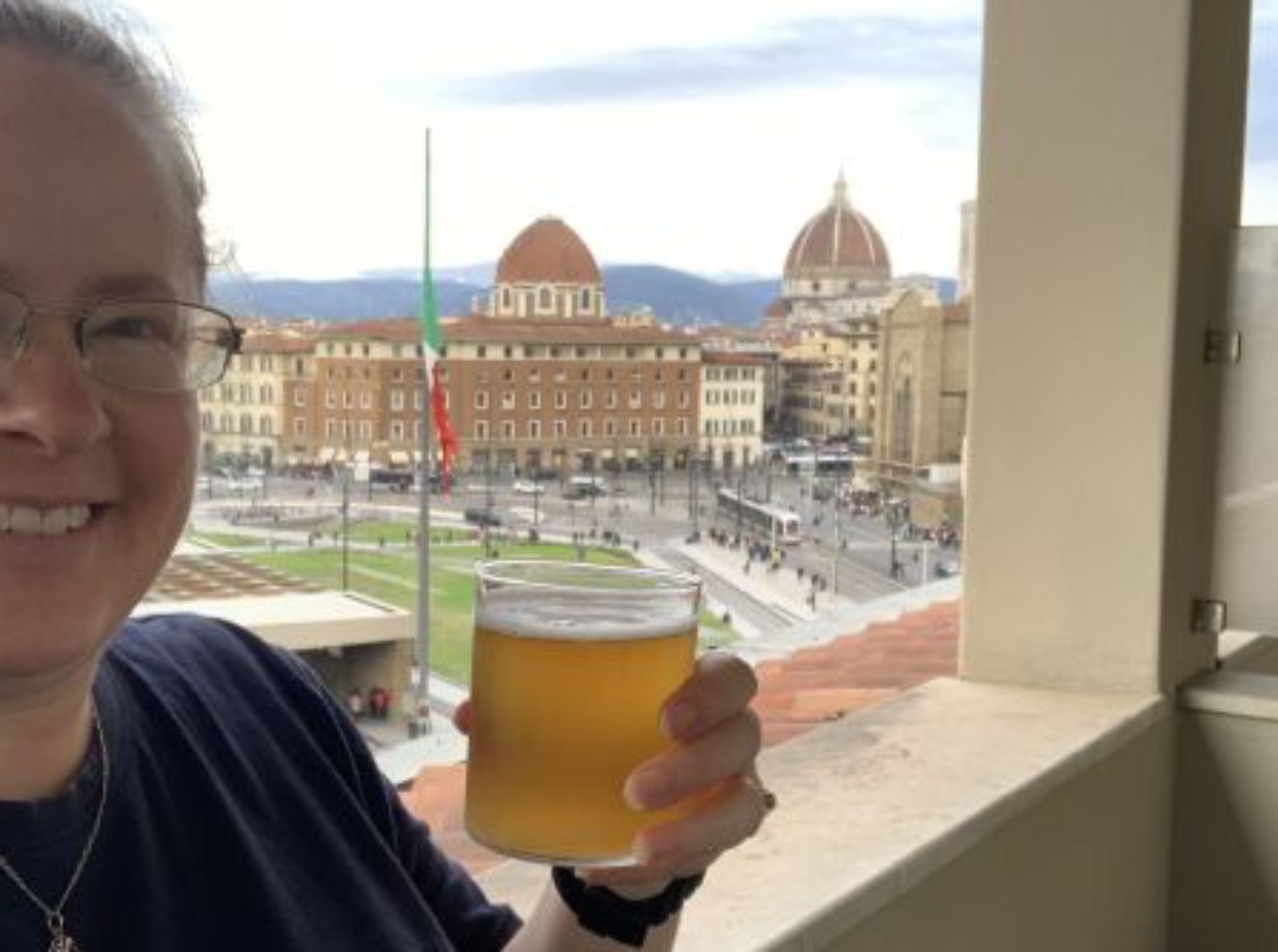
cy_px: 500
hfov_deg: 43.9
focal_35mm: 43
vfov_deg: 33.5
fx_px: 1584
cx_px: 598
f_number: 2.2
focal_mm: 2.87
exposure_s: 1/113
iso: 64
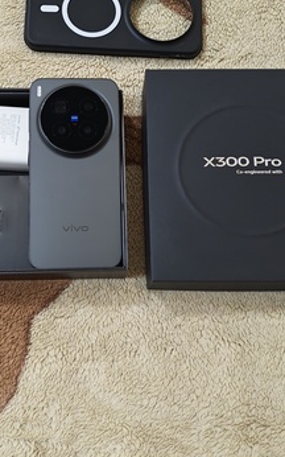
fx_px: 522
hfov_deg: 30.5
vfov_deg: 47.2
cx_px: 117
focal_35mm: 42
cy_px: 217
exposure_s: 1/30
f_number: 1.6
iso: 800
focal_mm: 5.4
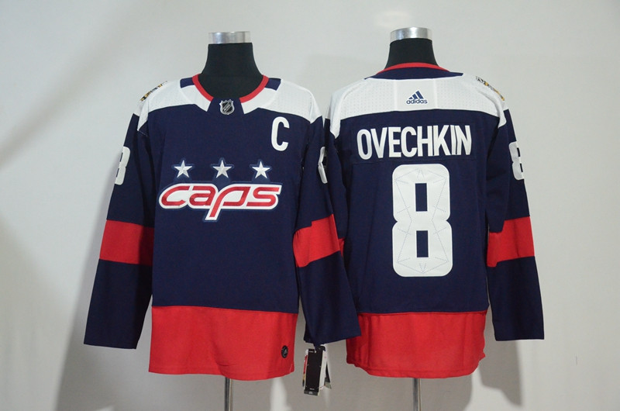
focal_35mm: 63
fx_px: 1083
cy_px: 206
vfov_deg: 21.5
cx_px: 310
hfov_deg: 32.0
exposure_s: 1/40
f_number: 4.5
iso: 4000
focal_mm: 42
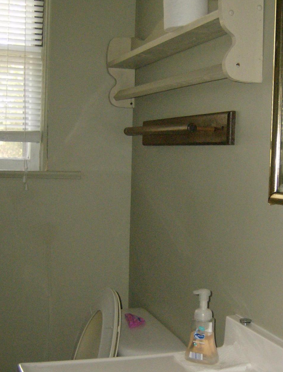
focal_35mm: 58
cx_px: 188
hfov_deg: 25.3
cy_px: 255
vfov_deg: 32.7
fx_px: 627
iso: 200
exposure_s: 1/60
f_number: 2.8
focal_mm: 6
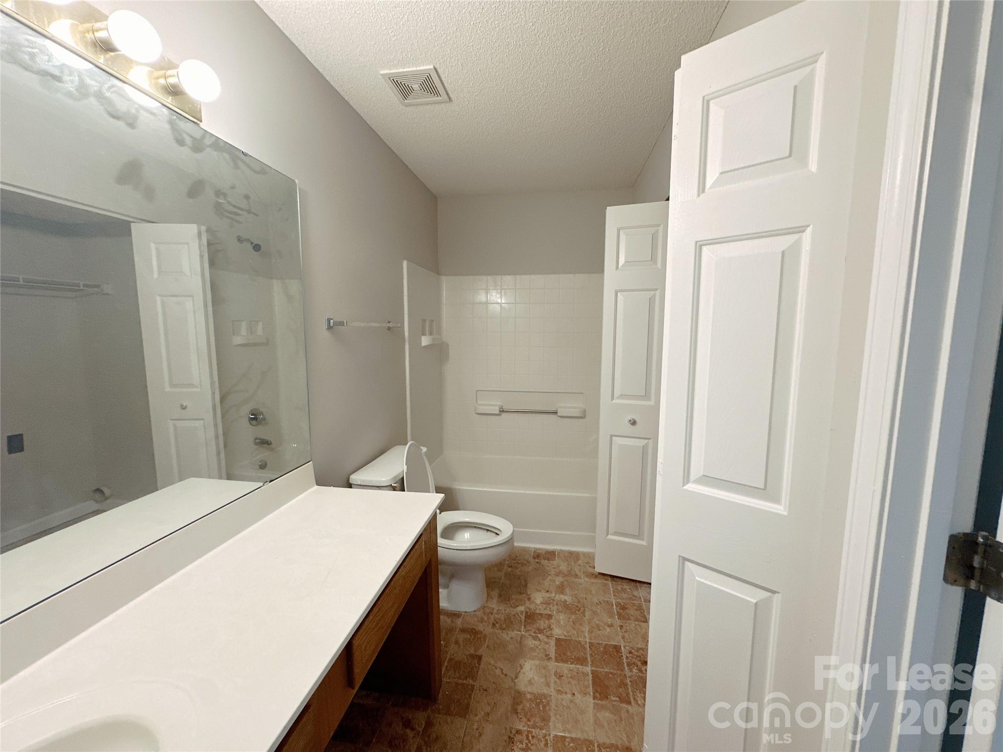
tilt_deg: -6.0
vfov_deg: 85.7
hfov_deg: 102.1
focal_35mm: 14
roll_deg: -0.6
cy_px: 376
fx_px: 406
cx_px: 502
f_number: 2.2
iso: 200
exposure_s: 1/60
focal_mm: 2.22
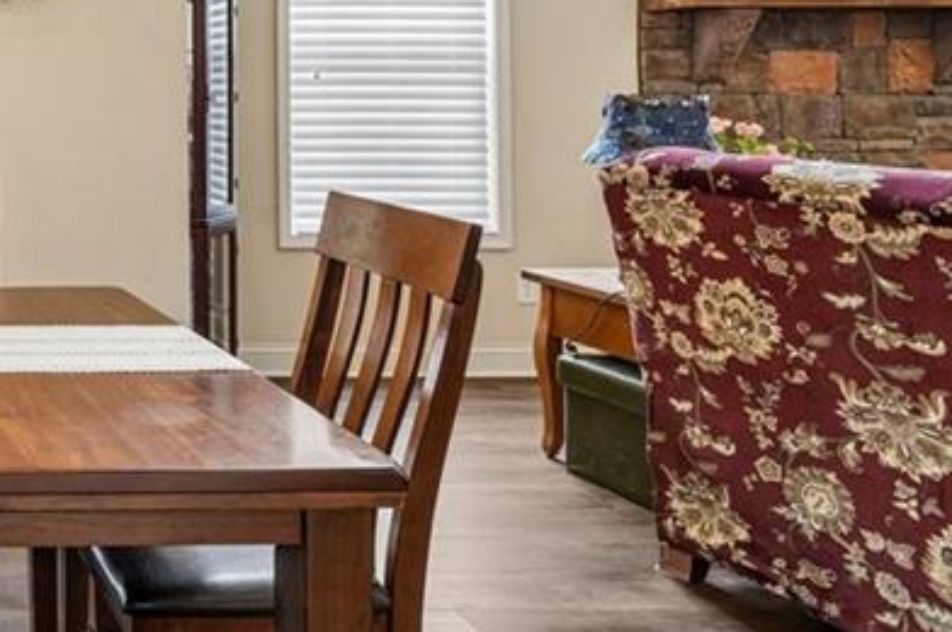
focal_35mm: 34
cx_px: -194
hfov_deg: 39.7
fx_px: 898
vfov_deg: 36.4
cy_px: 67
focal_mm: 13
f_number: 8
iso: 400
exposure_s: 1/8
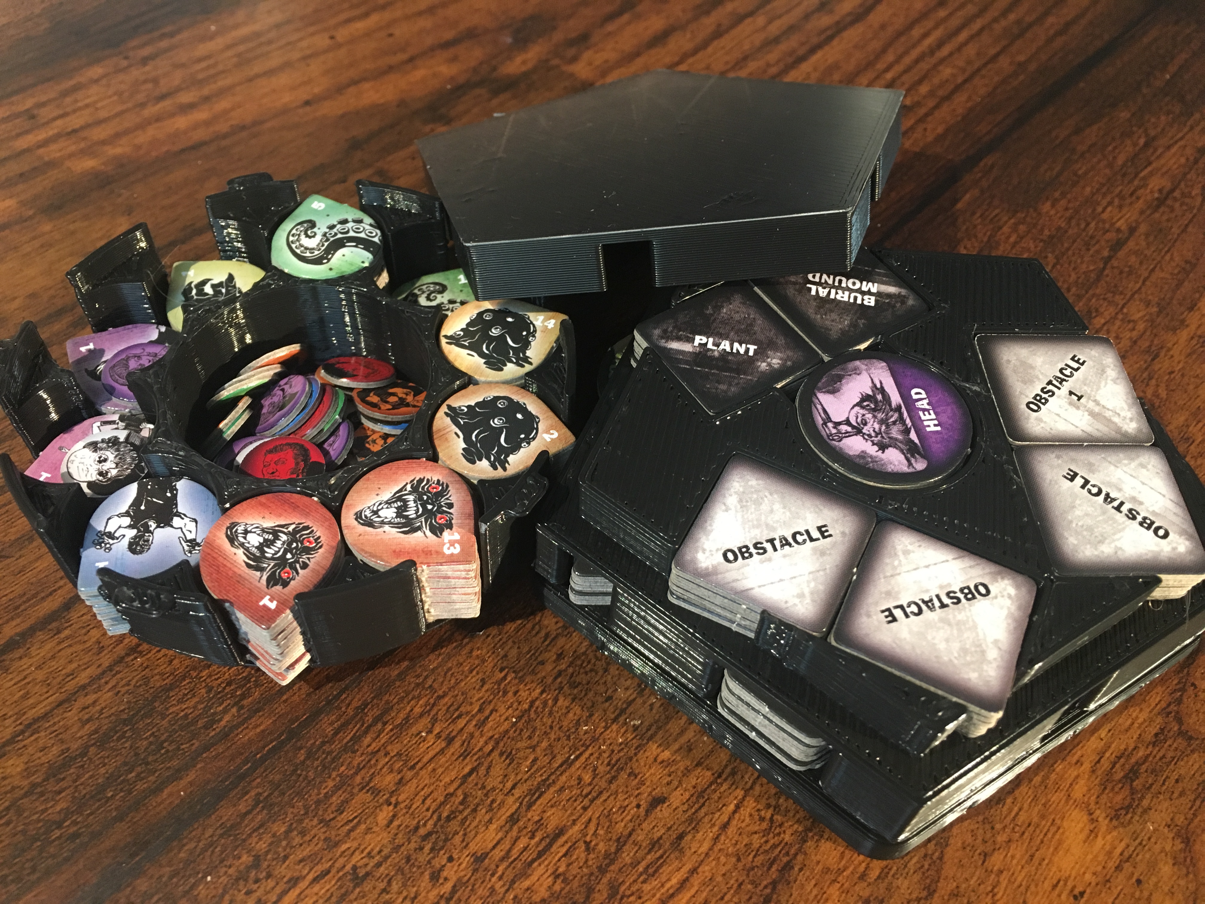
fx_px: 1010
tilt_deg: -53.5
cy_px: 452
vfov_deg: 48.2
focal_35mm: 29
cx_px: 602
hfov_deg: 61.7
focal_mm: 4.15
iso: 160
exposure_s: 1/30
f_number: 2.2
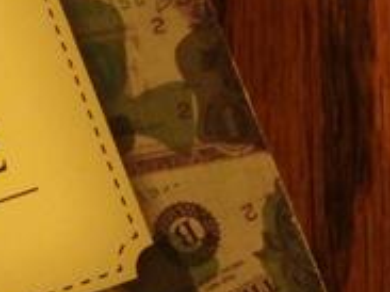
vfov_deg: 9.1
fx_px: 1813
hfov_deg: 11.8
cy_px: 320
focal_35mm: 161
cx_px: -175
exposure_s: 1/10
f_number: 5.2
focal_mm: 8.7
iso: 1000
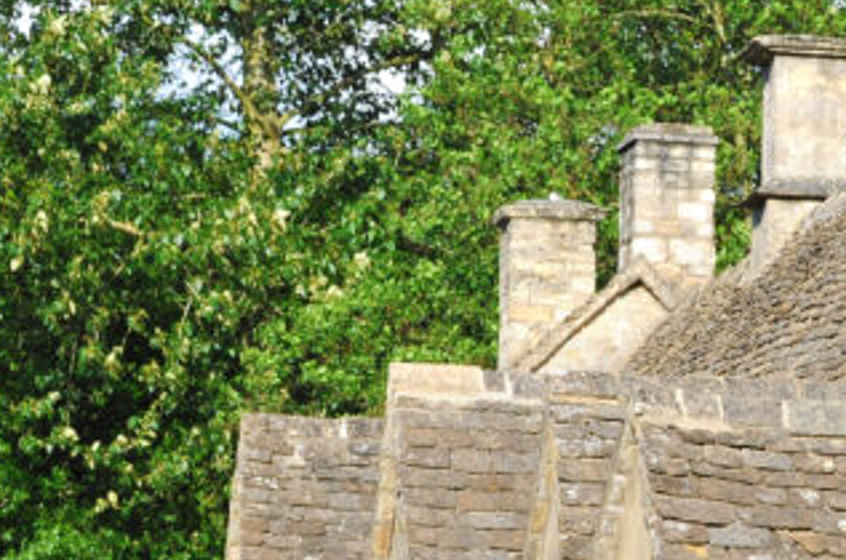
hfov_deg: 7.6
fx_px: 6253
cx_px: 1137
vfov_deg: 5.1
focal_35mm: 267
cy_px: 744
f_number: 11
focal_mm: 55
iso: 200
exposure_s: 1/160
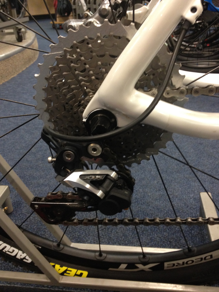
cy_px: 146
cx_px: 110
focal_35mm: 35
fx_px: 295
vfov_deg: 52.6
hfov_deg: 40.7
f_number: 2.4
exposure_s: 1/20
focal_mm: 4.28
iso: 250
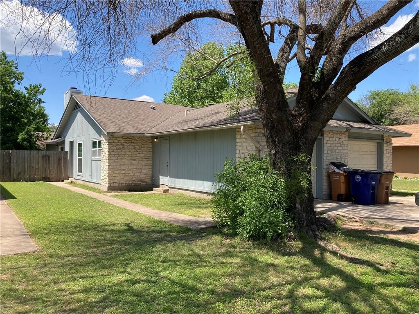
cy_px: 157
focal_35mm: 28
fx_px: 339
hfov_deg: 63.4
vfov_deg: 49.7
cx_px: 210
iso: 20
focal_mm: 3.99
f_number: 1.8
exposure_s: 1/1185
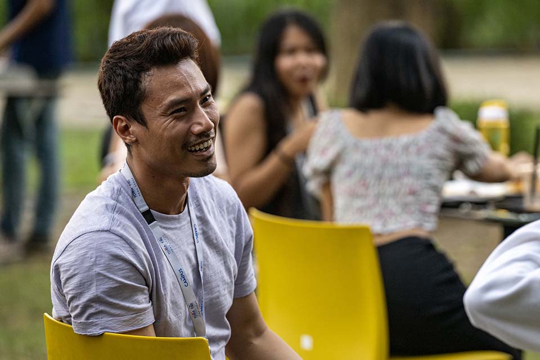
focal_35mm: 200
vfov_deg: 6.9
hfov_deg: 10.3
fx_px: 3000
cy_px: 180
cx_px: 270
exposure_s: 1/320
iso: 500
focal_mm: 200
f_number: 3.5
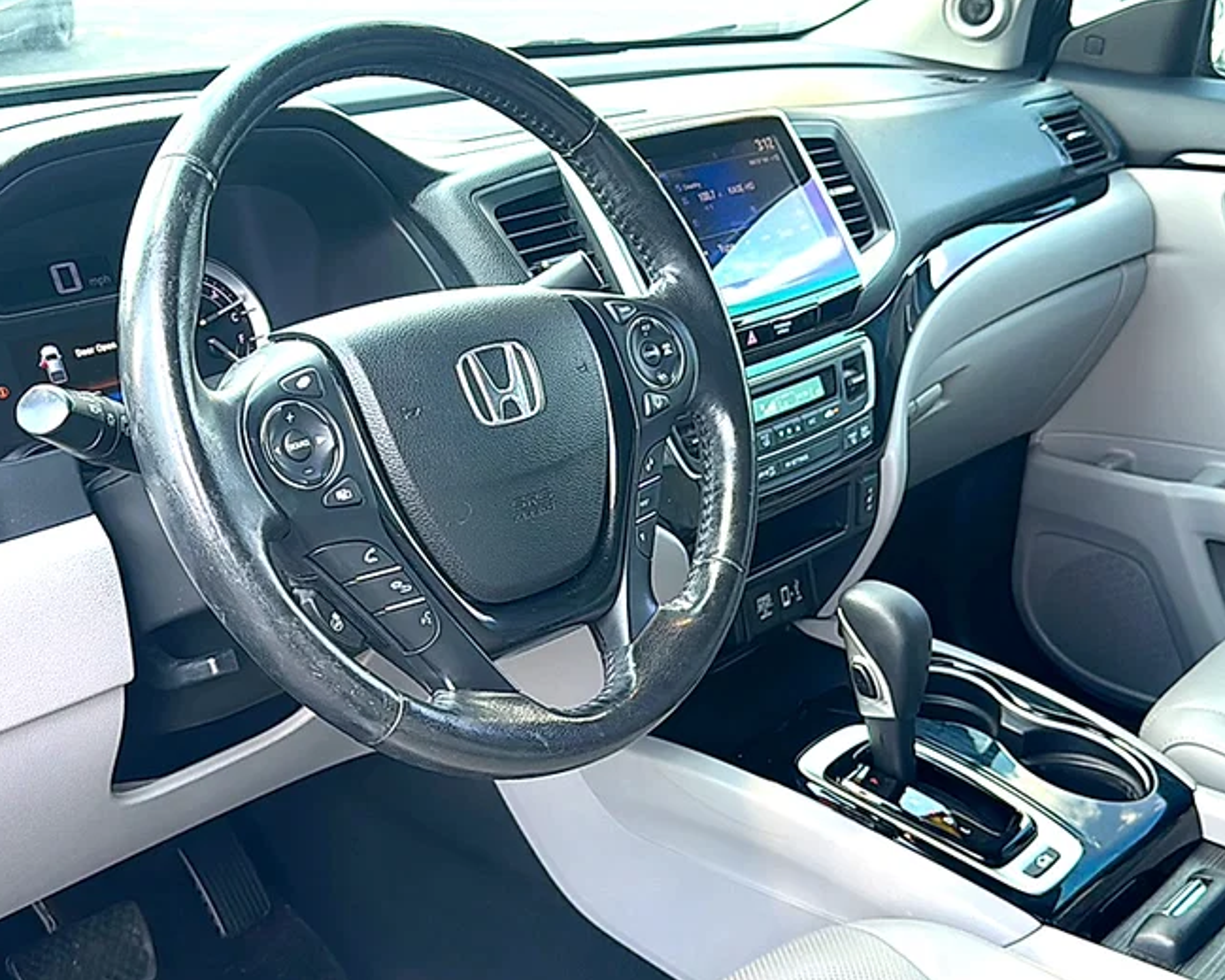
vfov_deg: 37.3
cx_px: 574
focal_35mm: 40
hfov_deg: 45.8
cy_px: 490
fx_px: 1450
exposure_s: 1/109
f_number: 1.78
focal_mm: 6.86
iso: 64
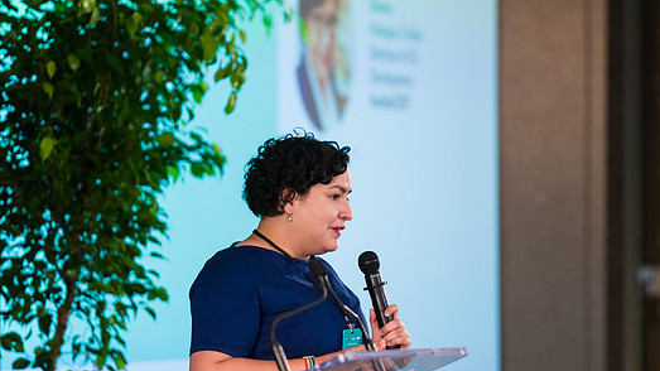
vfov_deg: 4.9
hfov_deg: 8.6
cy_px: 211
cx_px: 348
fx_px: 4374
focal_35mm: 250
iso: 3200
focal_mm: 200
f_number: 3.2
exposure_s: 1/200
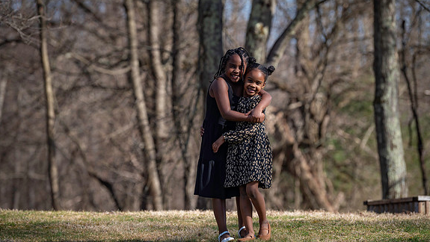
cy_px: 123
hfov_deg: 11.3
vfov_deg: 6.4
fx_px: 2167
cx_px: 216
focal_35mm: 190
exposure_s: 1/1600
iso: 250
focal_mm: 180
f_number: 4
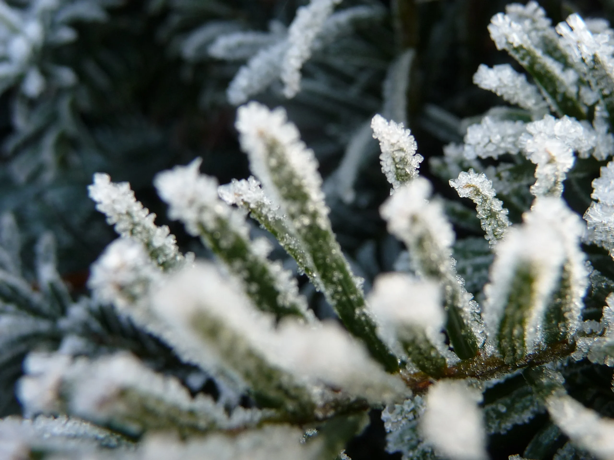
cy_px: 230
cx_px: 307
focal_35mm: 33
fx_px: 585
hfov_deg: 55.4
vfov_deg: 42.9
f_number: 3.4
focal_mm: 5
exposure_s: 1/80
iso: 100
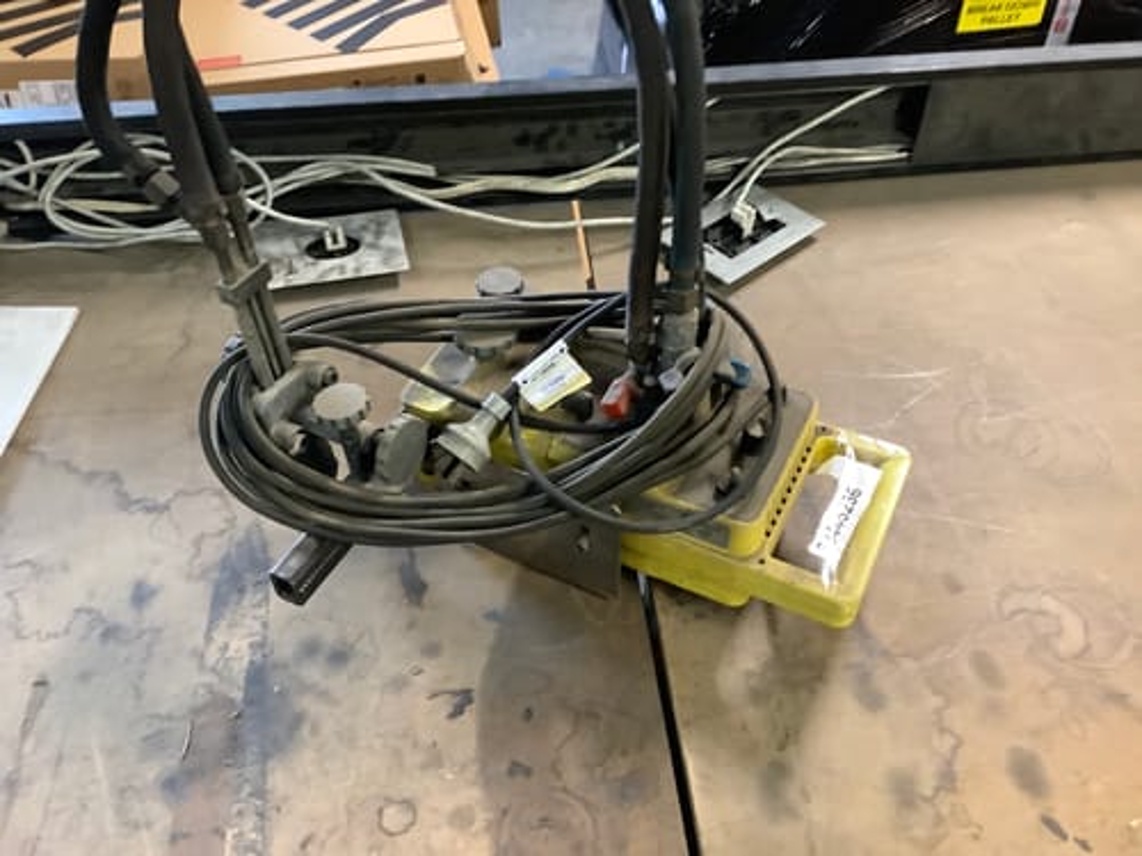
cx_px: 571
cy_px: 428
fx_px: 1023
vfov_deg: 45.4
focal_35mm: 31
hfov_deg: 58.4
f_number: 2.4
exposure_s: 1/25
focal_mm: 3.3
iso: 400
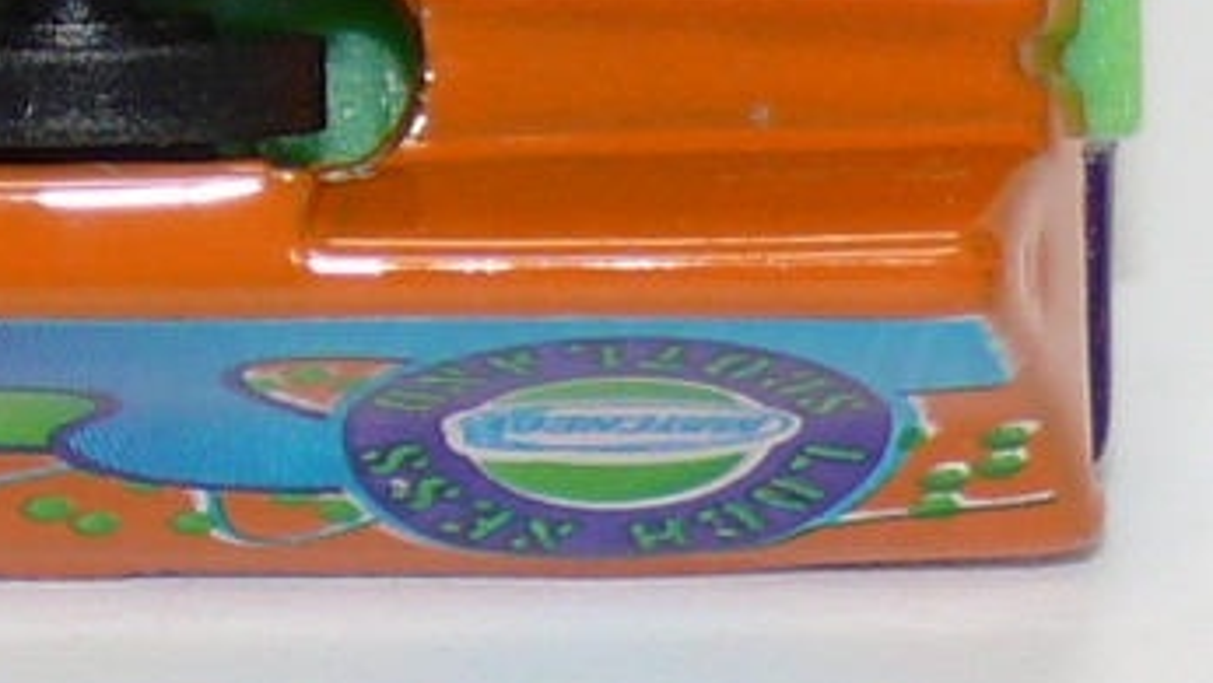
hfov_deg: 4.1
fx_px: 16701
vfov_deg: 2.3
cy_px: -413
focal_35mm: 519
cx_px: -943
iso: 100
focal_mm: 13.5
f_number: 4
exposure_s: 1/30
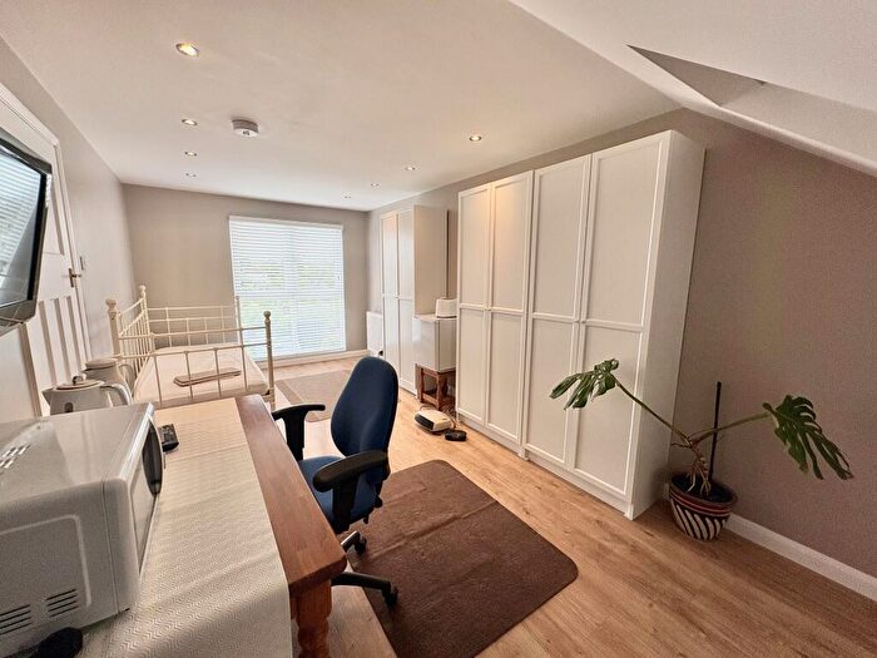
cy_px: 329
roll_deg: -0.5
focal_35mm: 14
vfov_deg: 85.7
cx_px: 438
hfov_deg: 102.1
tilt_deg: -7.7
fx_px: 355
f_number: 2.2
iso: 80
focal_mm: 2.22
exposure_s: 1/131
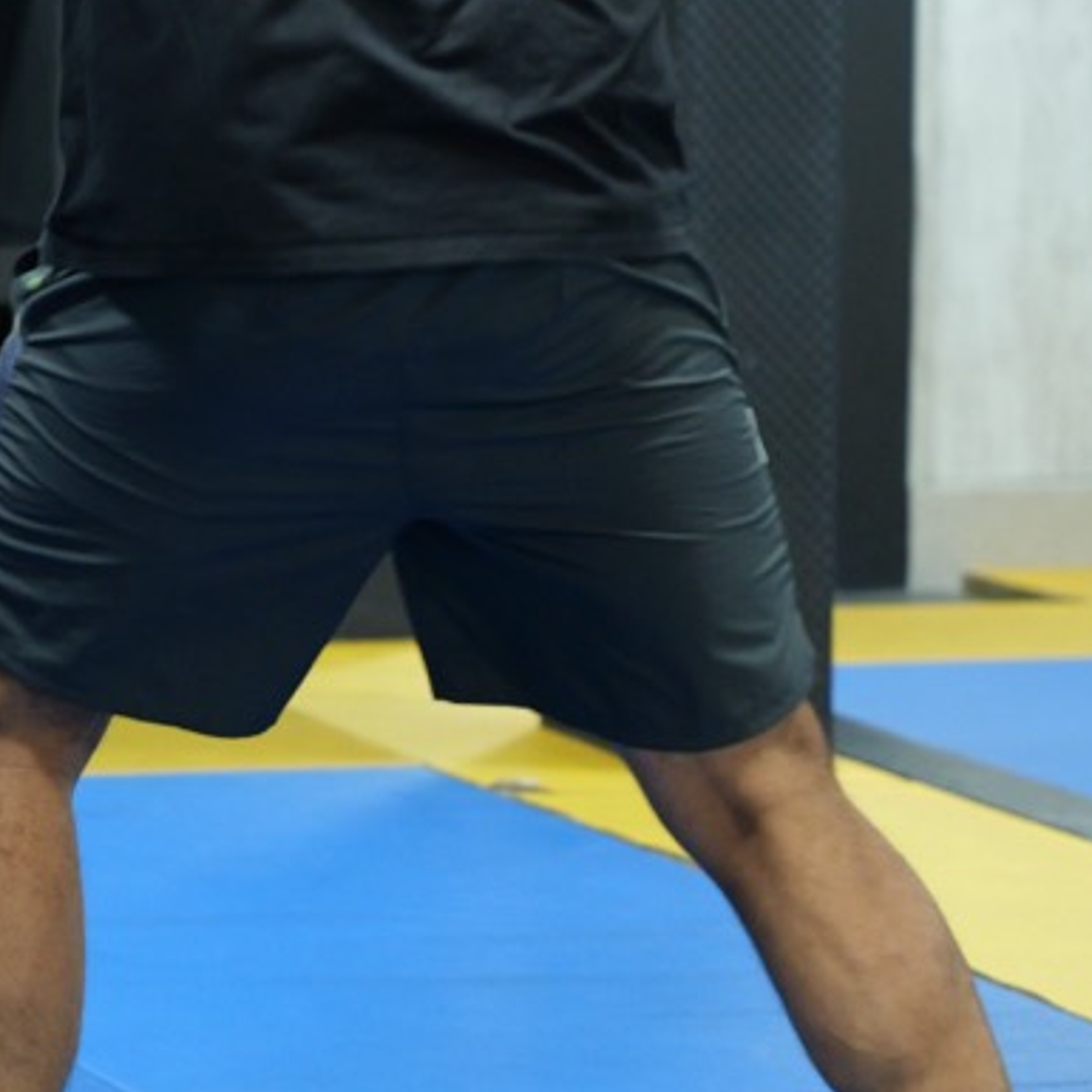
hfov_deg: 8.8
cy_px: -10
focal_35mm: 198
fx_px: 7067
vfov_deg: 8.8
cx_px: -142
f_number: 2.8
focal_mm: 70
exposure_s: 1/125
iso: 2500
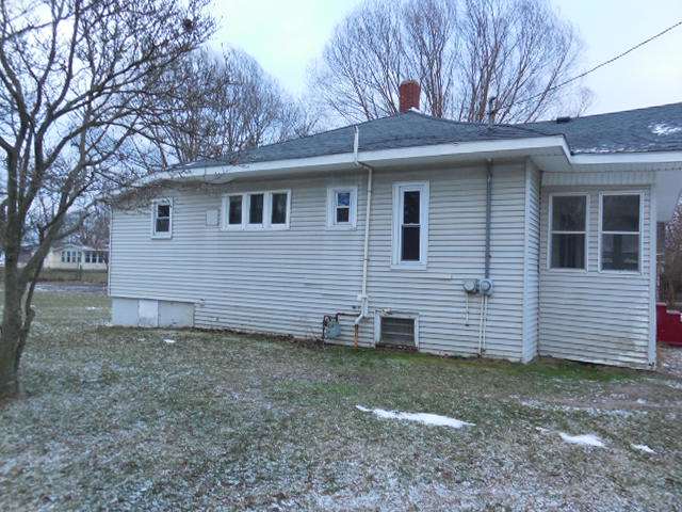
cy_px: 256
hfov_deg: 67.3
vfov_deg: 53.1
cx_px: 341
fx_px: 512
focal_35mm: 26
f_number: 3.5
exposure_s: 1/40
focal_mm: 4.6
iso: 125
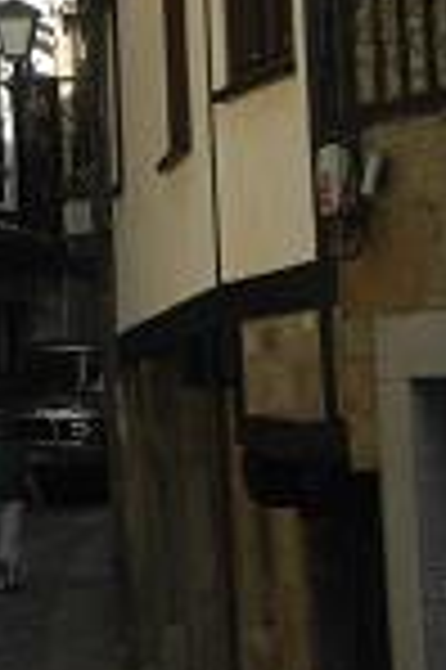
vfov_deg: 12.3
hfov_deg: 7.8
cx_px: -509
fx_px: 3092
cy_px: 94
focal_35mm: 166
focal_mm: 11.8
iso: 100
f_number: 3.5
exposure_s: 1/500
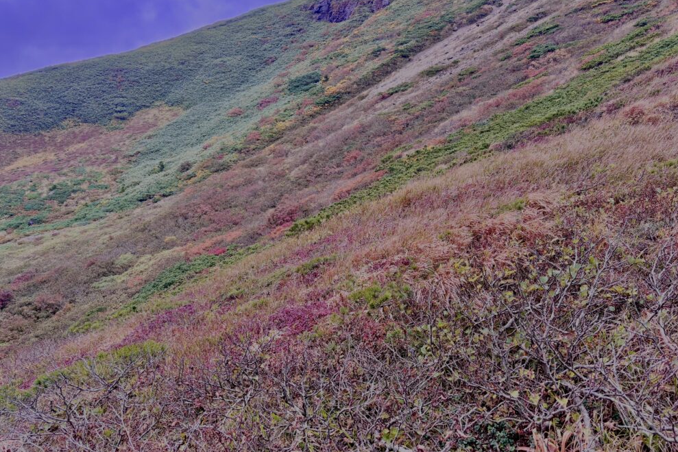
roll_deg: -2.2
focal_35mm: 28
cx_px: 329
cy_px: 191
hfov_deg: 65.5
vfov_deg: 46.2
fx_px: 527
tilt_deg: -7.9
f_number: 1.6
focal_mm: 5.96
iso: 64
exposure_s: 1/338
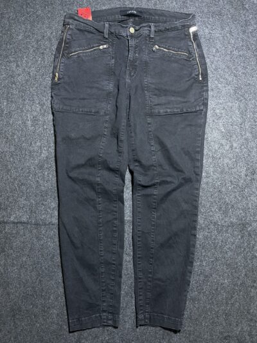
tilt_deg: -58.5
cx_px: 128
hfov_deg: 53.1
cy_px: 172
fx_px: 257
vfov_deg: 67.3
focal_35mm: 26
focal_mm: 4.2
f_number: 1.6
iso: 200
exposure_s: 1/50
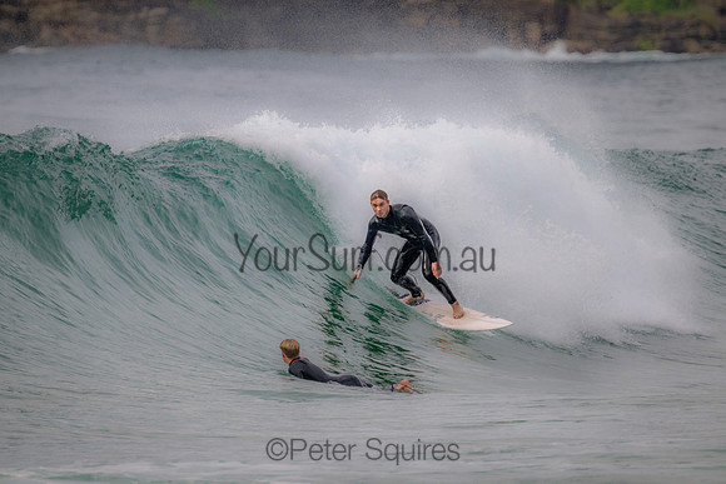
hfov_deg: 2.6
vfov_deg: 1.7
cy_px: 242
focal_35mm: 800
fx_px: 16136
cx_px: 363
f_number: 11
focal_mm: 800
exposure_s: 1/2000
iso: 1400
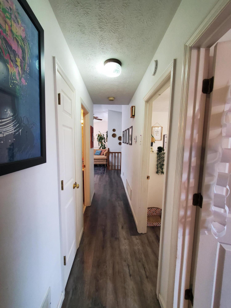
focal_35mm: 13
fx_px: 116
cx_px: 116
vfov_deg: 106.2
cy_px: 154
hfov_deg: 89.9
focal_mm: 1.8
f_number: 2.2
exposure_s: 1/60
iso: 400
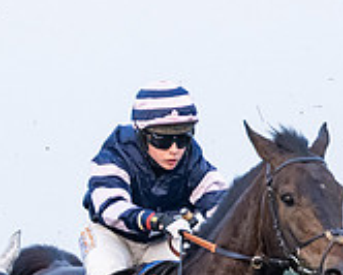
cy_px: 386
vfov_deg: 2.7
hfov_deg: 3.4
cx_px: 95
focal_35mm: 565
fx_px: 5739
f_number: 4
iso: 1250
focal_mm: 98
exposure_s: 1/1600
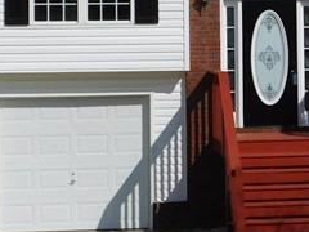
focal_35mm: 128
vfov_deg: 11.5
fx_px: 1143
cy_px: 31
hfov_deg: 15.4
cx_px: 221
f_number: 6.4
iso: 125
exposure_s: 1/1000
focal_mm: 5.3
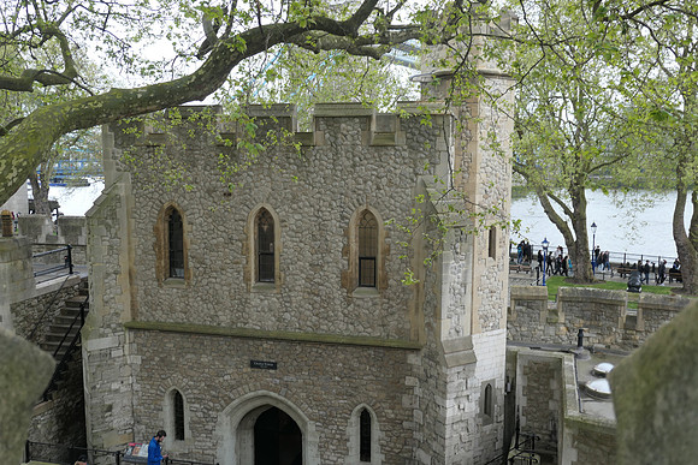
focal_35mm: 31
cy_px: 232
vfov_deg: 42.3
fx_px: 601
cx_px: 349
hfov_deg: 60.3
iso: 200
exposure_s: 1/250
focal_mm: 11.5
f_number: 3.6
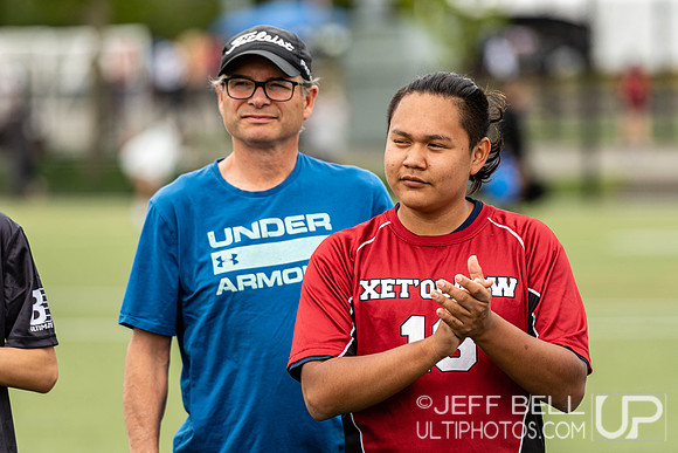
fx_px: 5651
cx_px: 339
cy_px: 226
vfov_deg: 4.6
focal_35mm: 300
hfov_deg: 6.9
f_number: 3.2
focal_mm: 200
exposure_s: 1/1000
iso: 110
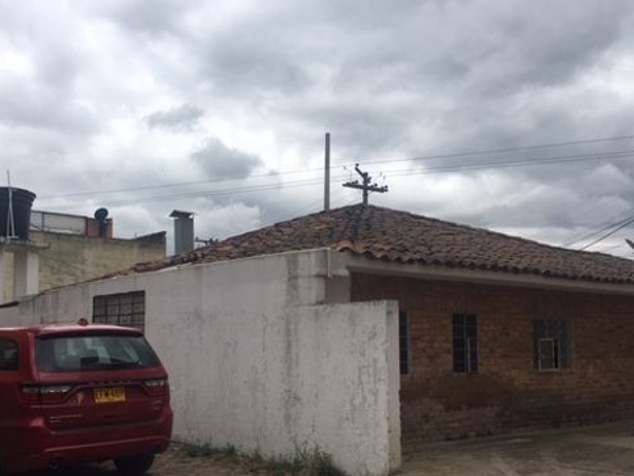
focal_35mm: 40
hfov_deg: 46.7
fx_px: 733
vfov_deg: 35.7
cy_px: 306
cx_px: 287
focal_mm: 4.15
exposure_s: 1/2404
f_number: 2.2
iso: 25
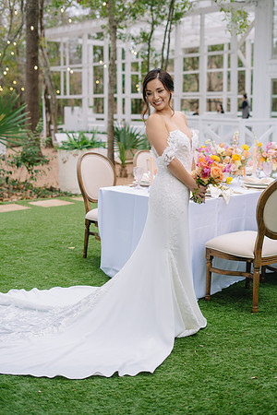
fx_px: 577
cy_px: 208
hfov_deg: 27.0
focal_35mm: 50
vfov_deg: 39.6
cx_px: 138
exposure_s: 1/200
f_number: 2.5
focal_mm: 50
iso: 80
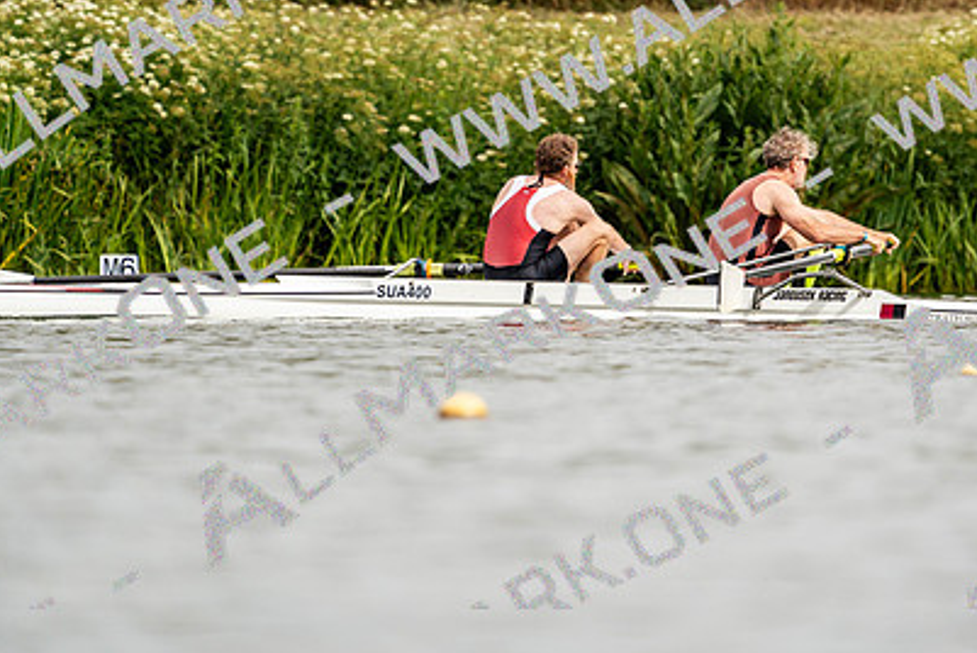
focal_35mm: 868
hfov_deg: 2.4
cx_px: 694
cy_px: 191
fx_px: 23573
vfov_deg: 1.6
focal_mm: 600
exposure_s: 1/2000
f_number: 6.3
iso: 320
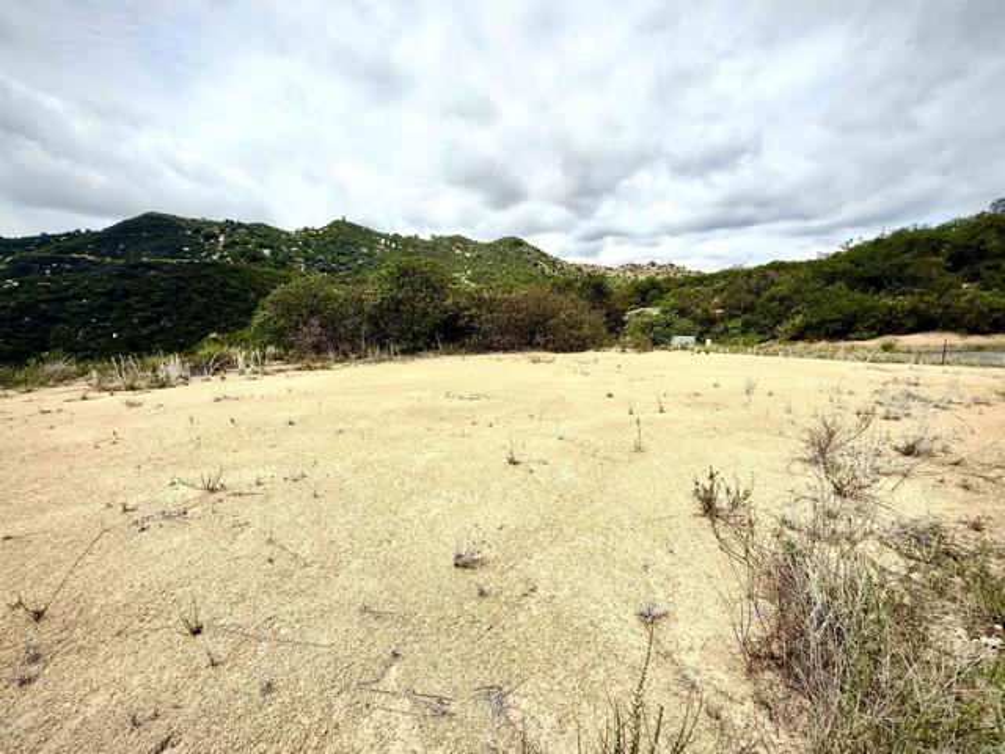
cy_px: 377
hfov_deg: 102.1
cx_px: 502
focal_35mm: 14
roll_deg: +2.5
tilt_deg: -8.7
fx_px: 406
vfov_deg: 85.7
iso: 50
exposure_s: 1/2841
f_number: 2.2
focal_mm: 2.22
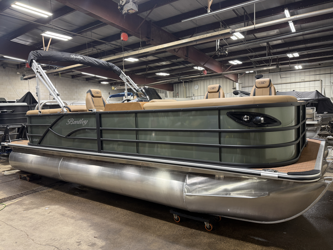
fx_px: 231
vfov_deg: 56.8
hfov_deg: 71.6
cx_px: 166
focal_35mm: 24
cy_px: 125
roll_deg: +3.1
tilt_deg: -2.5
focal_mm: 6.76
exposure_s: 1/60
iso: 160
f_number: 1.78
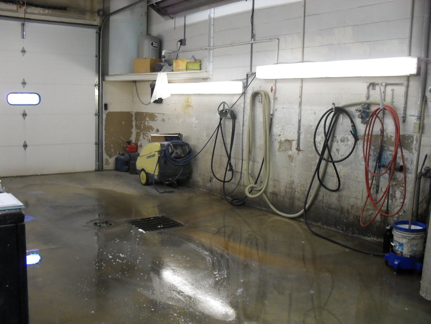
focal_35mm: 35
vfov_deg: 40.7
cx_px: 216
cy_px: 162
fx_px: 436
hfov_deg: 52.6
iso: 200
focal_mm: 6.3
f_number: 3.2
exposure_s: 1/30
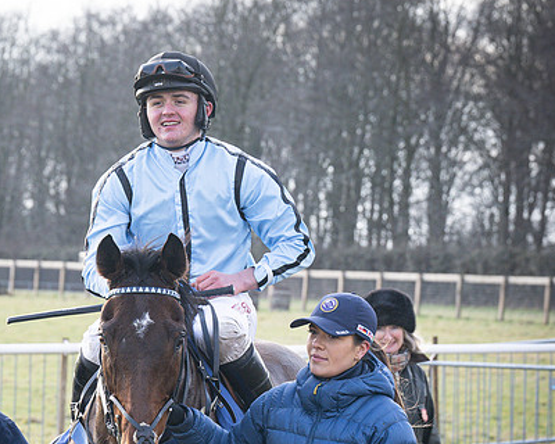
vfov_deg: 6.5
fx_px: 3893
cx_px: 175
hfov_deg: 8.1
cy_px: 272
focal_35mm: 237
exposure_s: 1/400
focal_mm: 81
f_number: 5
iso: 400
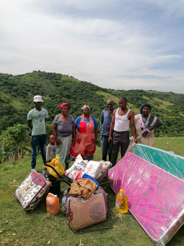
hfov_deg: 51.4
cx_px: 92
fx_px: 191
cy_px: 123
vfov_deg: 65.3
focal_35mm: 27
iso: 50
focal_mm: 4.75
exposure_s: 1/1900
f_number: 1.8
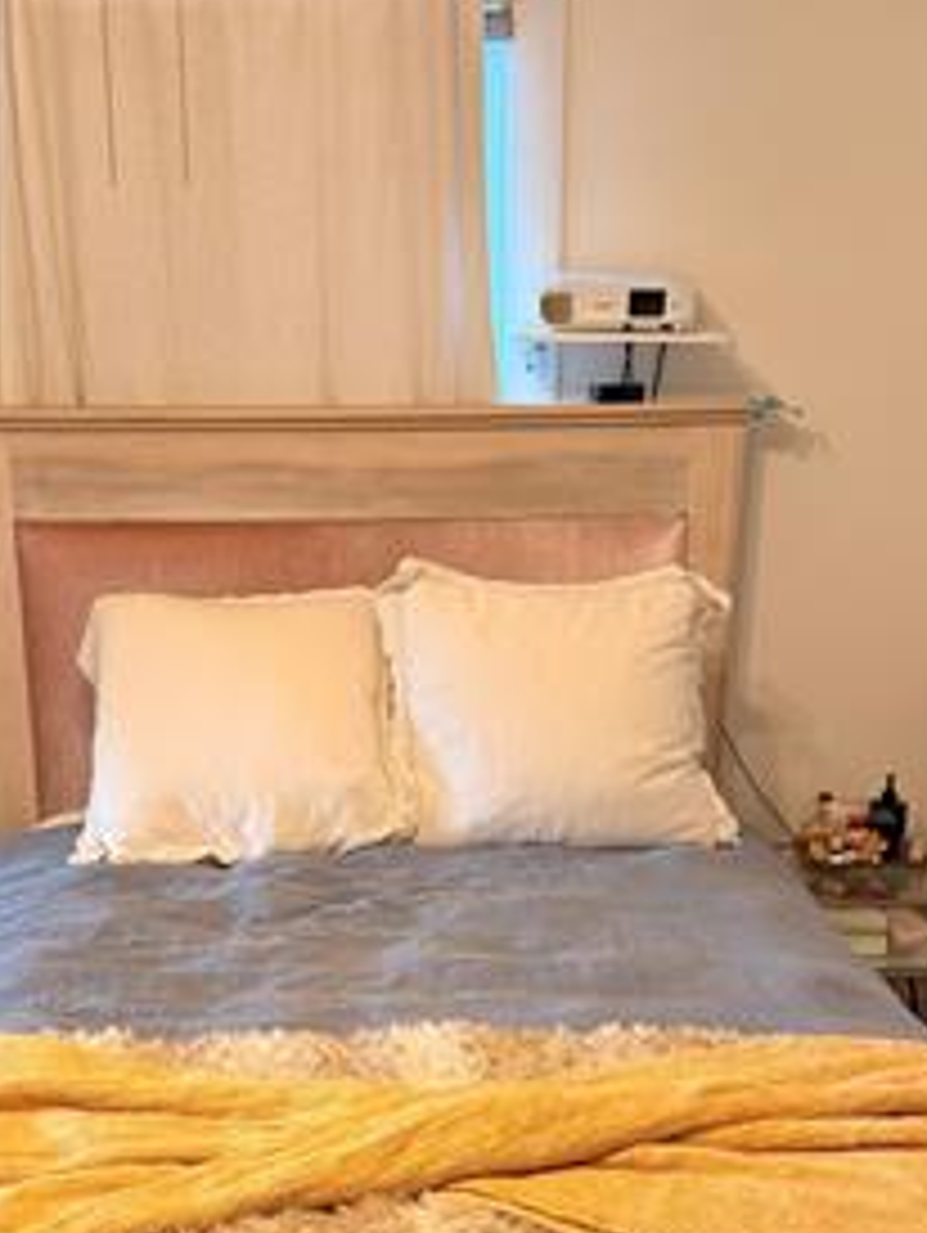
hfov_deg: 34.3
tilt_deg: -16.9
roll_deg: +0.7
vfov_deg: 44.1
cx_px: 364
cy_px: 828
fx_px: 1497
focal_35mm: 42
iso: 250
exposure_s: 1/60
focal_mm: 6.76
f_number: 1.78
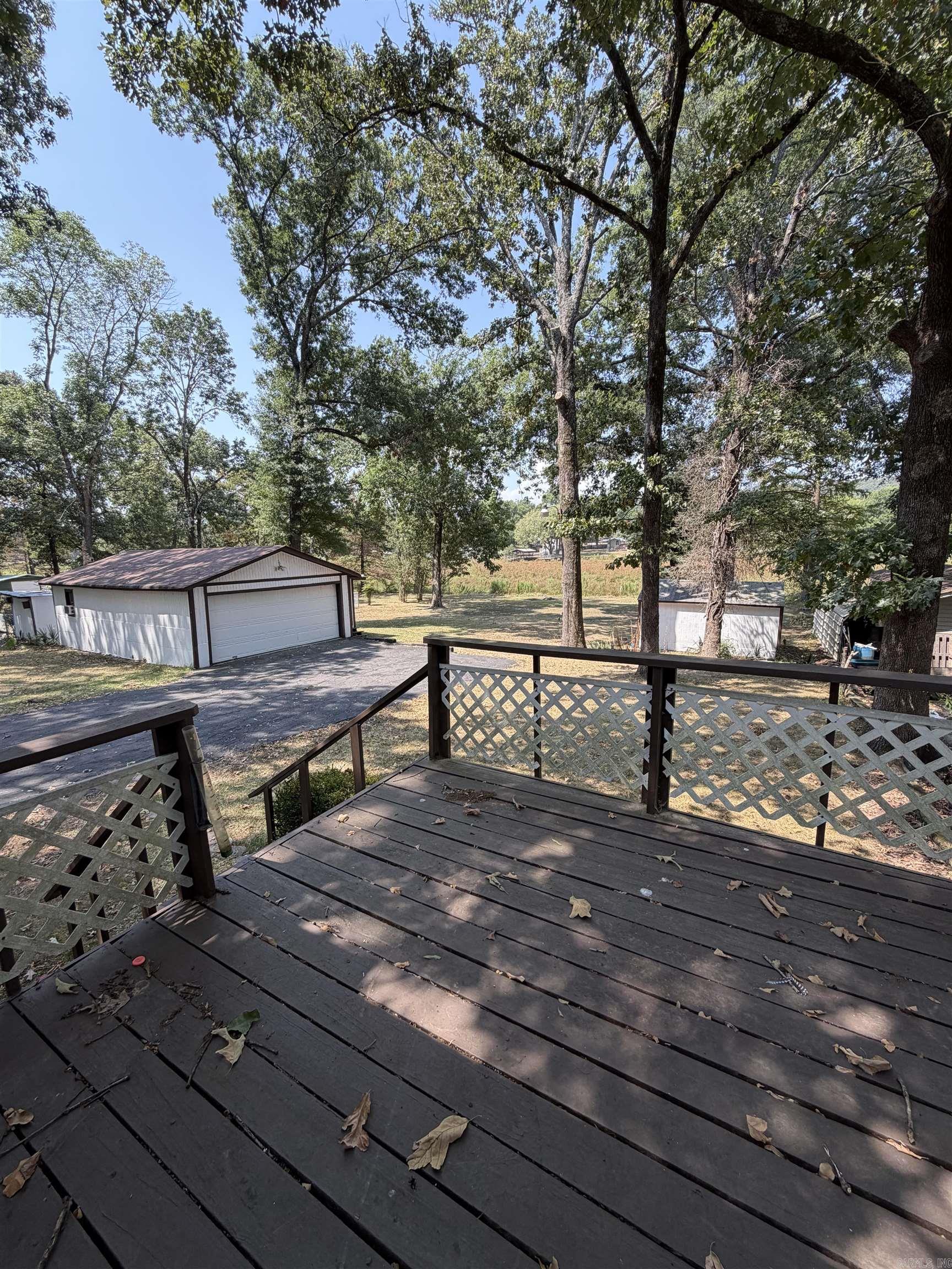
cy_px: 634
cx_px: 476
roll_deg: +1.4
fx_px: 513
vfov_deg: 102.1
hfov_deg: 85.7
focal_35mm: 14
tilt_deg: -10.9
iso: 64
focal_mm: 2.22
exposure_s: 1/419
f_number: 2.2
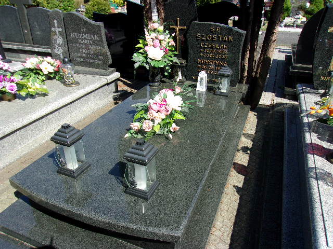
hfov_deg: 65.3
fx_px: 260
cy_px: 124
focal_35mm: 27
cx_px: 166
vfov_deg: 51.4
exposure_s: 1/70
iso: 80
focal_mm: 4.9
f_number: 10.4
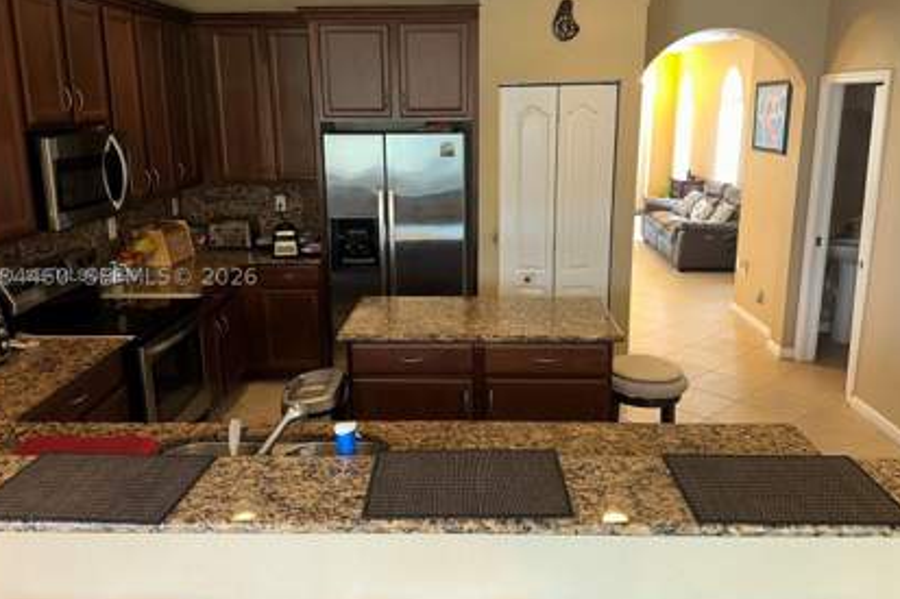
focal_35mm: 29
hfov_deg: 63.7
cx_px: 458
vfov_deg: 44.9
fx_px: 725
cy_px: 277
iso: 80
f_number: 1.78
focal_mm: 6.86
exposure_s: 1/17
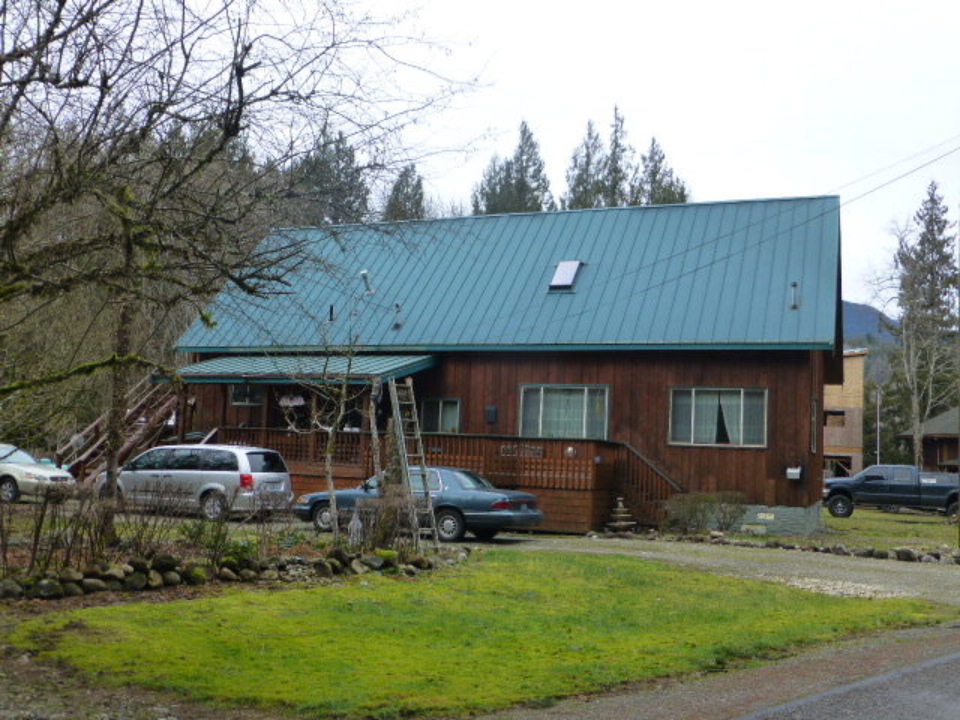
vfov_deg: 41.8
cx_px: 480
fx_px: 943
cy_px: 360
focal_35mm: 34
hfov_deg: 54.0
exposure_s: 1/160
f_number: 3.7
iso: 160
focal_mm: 6.1
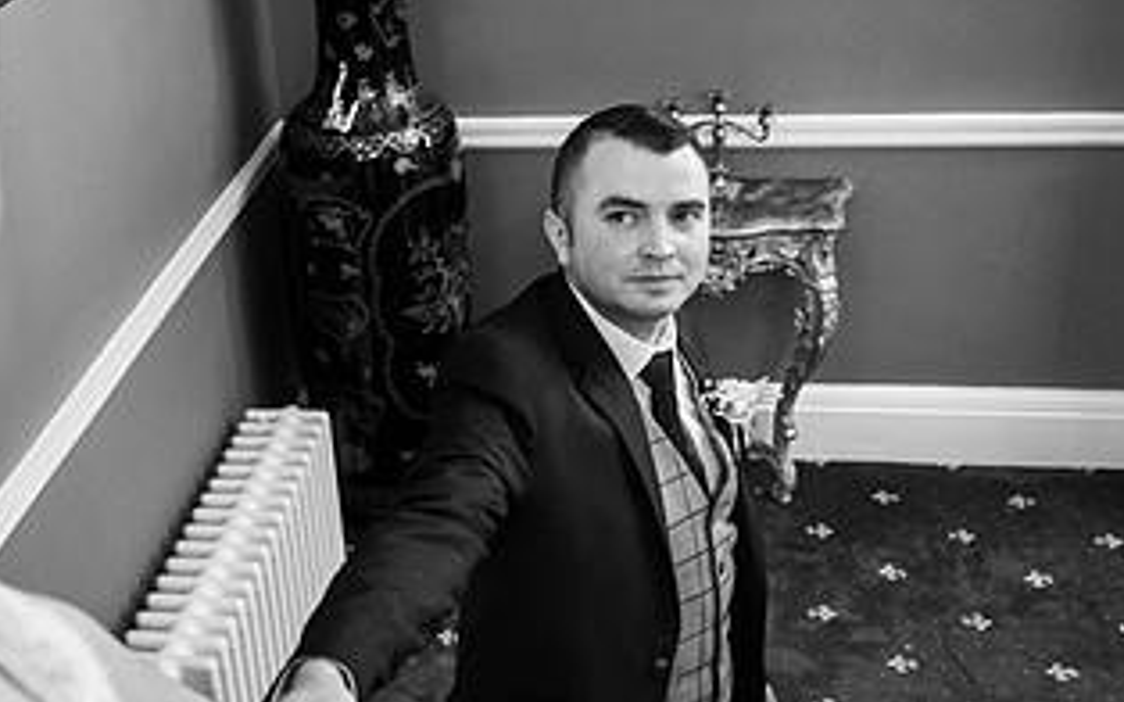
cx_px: 406
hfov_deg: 40.0
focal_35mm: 50
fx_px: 1531
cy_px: 330
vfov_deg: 25.8
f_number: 1.4
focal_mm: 16
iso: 1250
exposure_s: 1/250
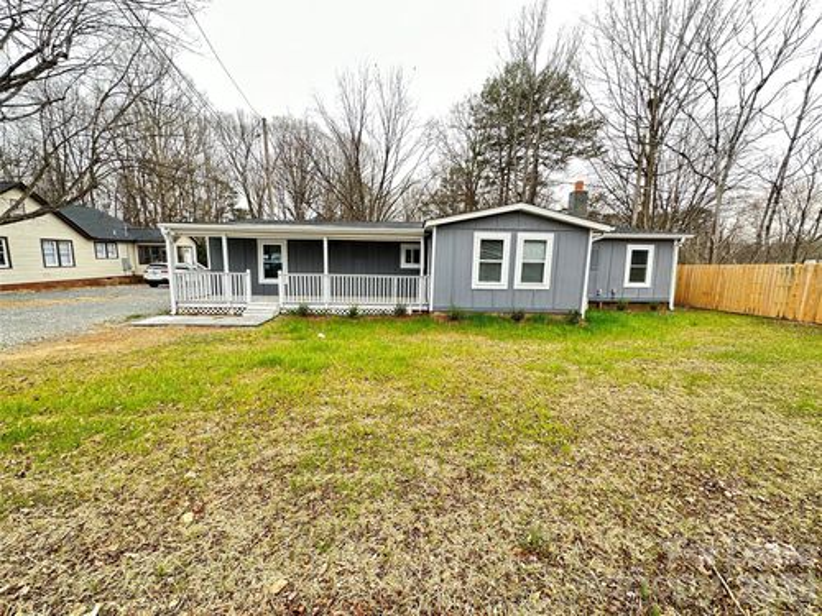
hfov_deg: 102.1
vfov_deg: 85.7
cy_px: 308
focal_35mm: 14
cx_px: 411
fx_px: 332
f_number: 2.2
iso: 40
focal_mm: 2.22
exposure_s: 1/129
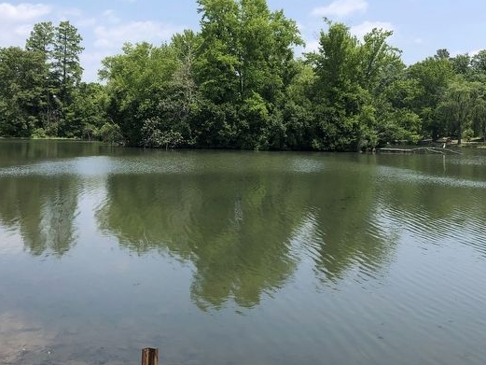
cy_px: 125
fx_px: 604
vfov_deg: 33.3
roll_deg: -1.2
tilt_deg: +2.5
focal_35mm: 43
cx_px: 227
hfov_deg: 43.8
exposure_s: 1/1675
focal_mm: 4
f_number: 1.8
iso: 20
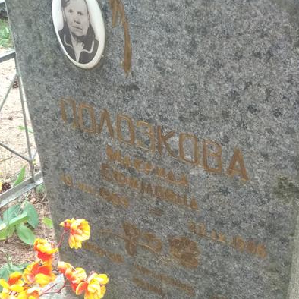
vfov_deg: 24.6
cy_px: 190
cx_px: 150
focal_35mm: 70
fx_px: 684
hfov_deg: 24.7
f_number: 2.6
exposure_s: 1/60
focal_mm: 5.99
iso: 640
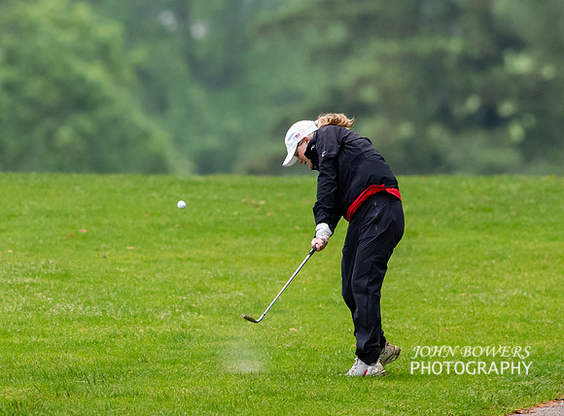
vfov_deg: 1.5
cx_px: 252
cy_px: 35
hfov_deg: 2.0
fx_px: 16323
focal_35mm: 1008
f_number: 2.8
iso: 1000
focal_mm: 300
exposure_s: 1/2000
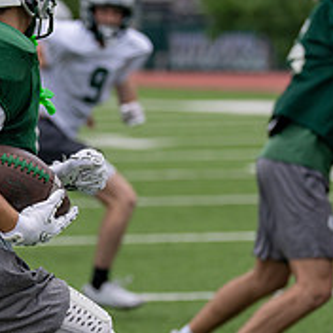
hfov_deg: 5.6
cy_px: 254
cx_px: -147
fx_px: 3363
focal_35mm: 309
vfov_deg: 5.7
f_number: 2.8
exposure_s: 1/2500
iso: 200
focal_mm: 100
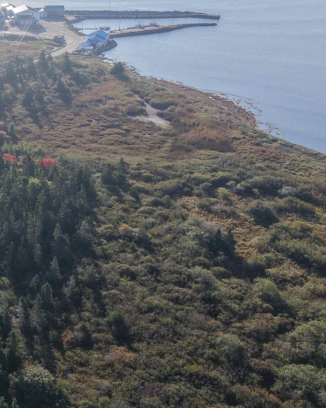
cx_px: -30
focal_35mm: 52
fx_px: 627
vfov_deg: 35.7
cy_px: 263
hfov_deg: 26.8
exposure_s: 1/5000
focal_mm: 8.67
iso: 420
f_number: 1.8
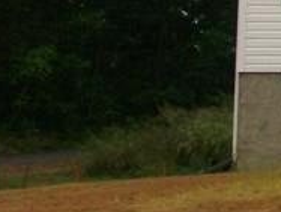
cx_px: 754
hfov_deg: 6.1
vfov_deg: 4.8
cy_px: -171
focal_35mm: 306
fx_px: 2489
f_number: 3.3
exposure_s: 1/250
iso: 64
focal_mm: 9.4
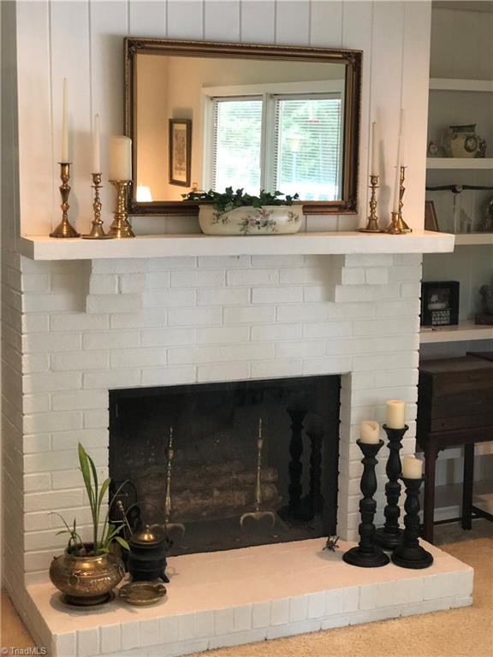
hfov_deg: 25.7
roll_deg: -1.2
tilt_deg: -7.6
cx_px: 246
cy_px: 328
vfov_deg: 33.8
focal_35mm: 57
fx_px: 1082
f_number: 2.8
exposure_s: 1/30
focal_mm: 6.6
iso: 250
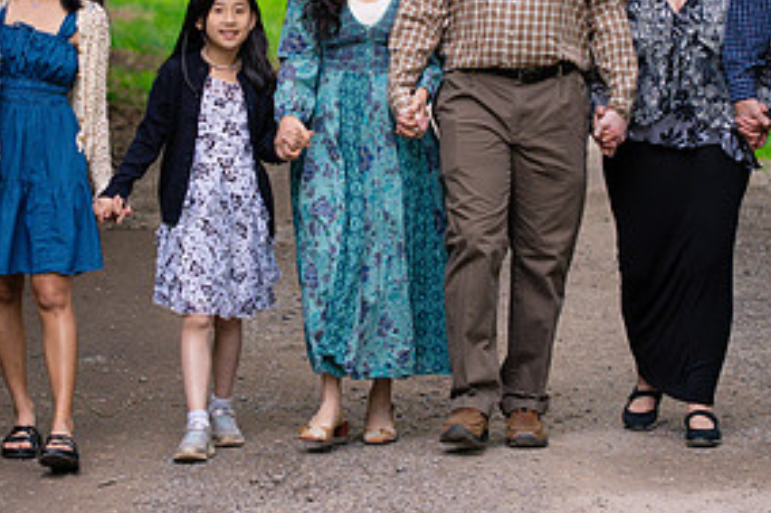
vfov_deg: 7.3
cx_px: 328
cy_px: 79
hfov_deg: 11.0
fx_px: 4002
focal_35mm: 187
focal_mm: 85
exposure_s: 1/250
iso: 800
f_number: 3.2
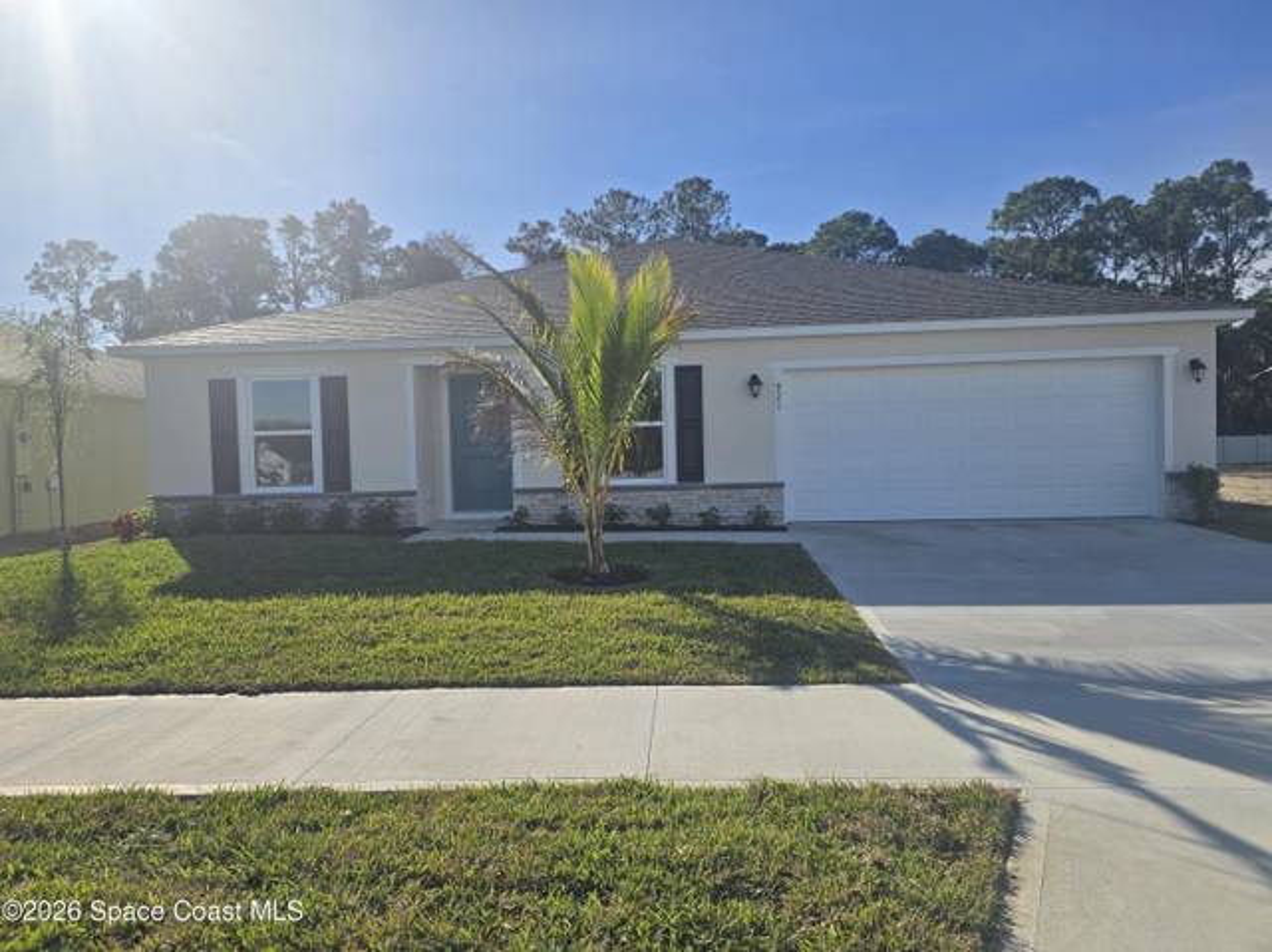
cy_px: 476
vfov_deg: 58.8
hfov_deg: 74.0
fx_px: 845
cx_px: 636
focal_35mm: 23
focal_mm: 6.3
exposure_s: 1/2054
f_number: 1.7
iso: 12
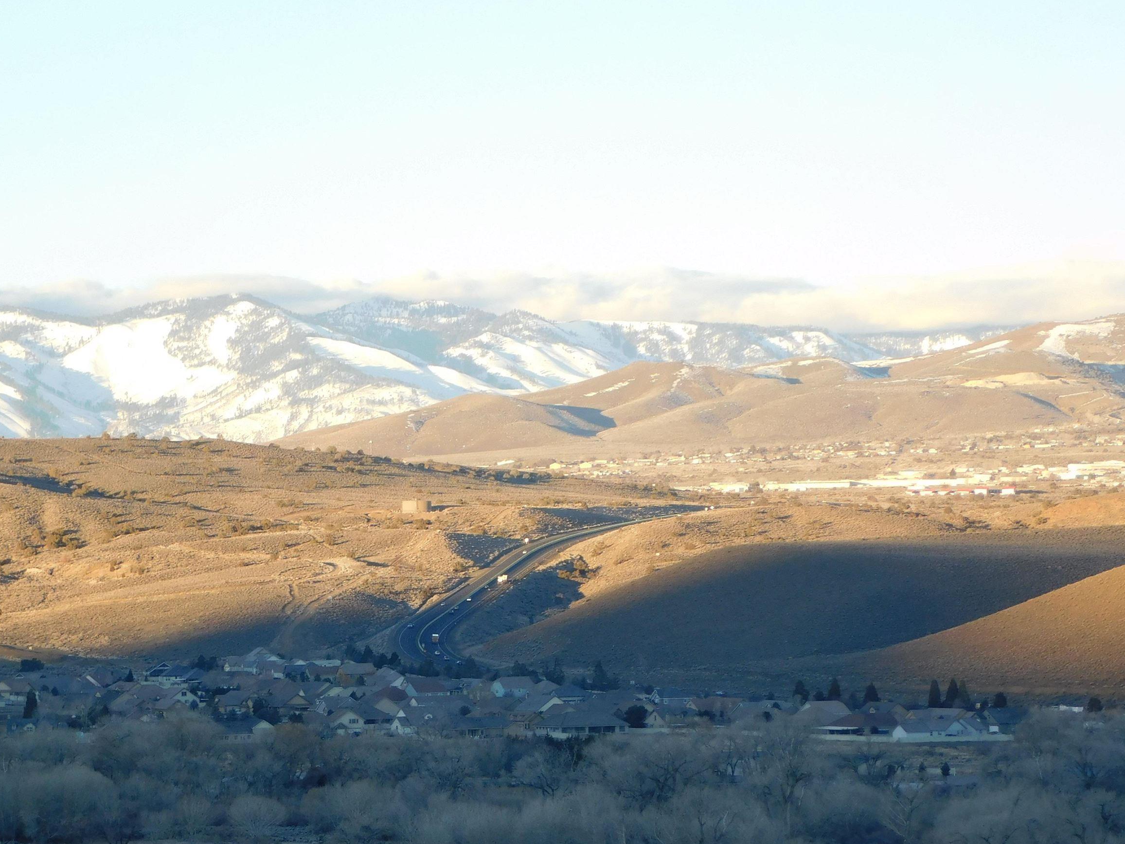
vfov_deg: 8.3
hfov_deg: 11.1
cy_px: 512
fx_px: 5784
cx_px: 440
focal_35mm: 178
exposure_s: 1/160
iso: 125
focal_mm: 23.7
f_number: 5
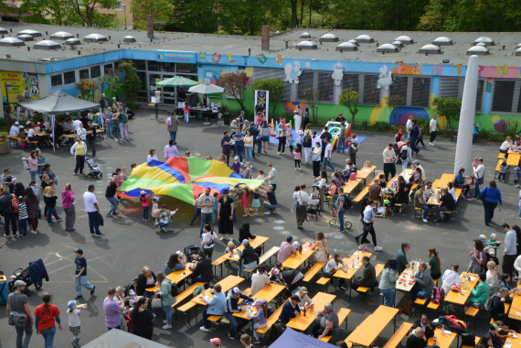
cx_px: 260
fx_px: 695
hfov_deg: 41.1
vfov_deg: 28.1
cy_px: 174
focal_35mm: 48
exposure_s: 1/200
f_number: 7.1
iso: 100
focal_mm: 32
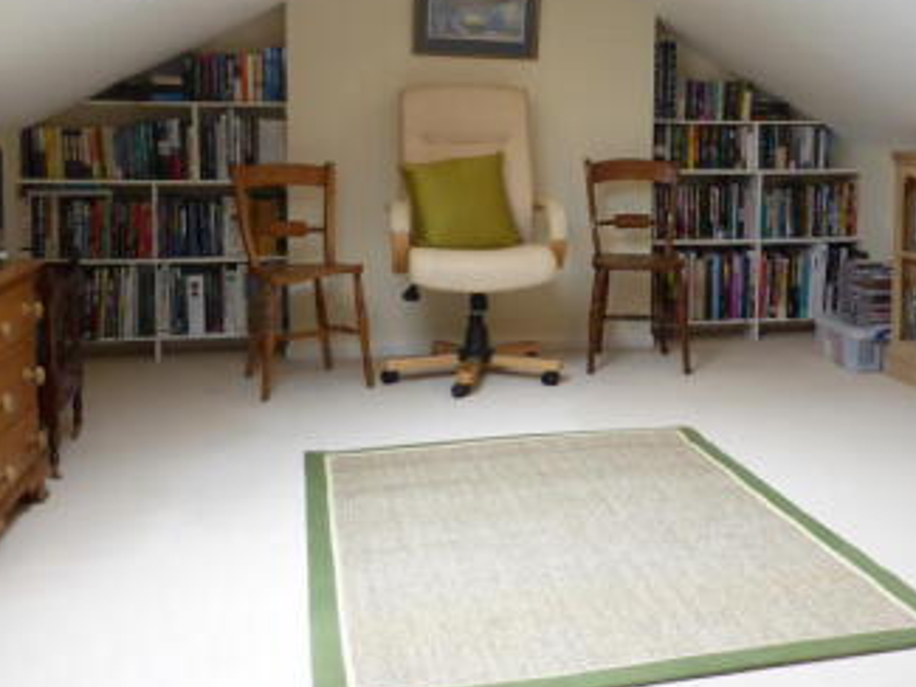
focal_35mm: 43
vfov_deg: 33.1
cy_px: 190
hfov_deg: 43.0
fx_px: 1138
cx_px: 641
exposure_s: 1/60
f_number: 3.3
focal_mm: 4.3
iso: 250
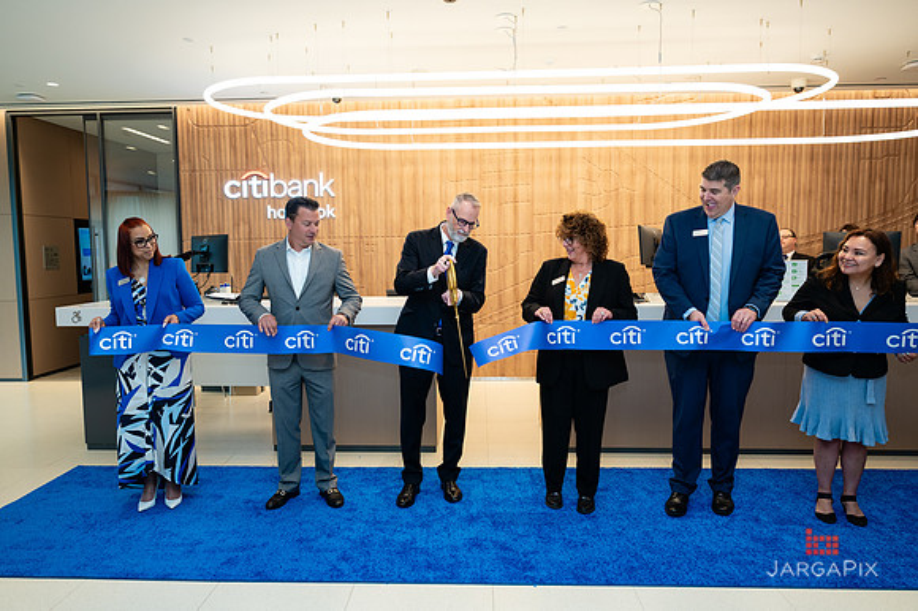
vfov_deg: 49.9
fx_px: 656
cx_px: 439
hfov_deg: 69.9
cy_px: 304
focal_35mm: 26
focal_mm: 24
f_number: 3.5
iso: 500
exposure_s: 1/200
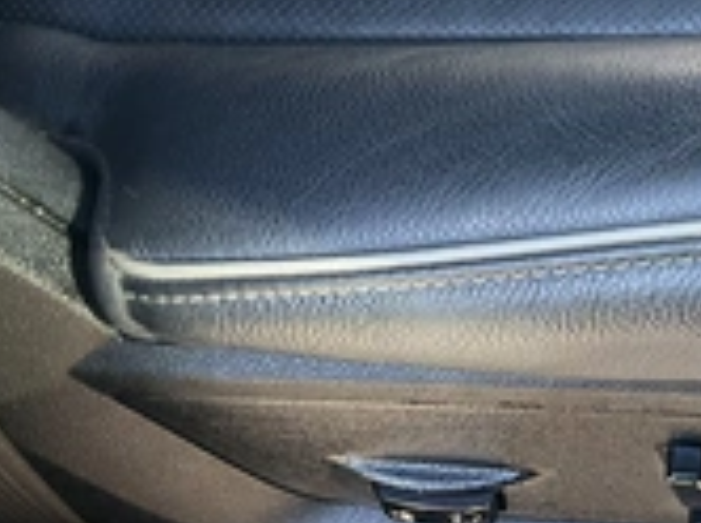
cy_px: -42
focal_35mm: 70
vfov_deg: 20.1
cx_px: 828
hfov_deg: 25.2
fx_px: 1416
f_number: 1.8
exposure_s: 1/122
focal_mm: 3
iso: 50
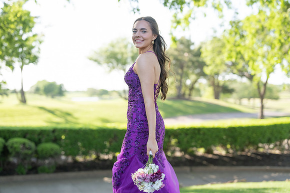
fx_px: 403
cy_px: 96
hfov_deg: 39.6
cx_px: 145
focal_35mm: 50
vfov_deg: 27.0
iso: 160
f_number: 1.8
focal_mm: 50
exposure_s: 1/1000
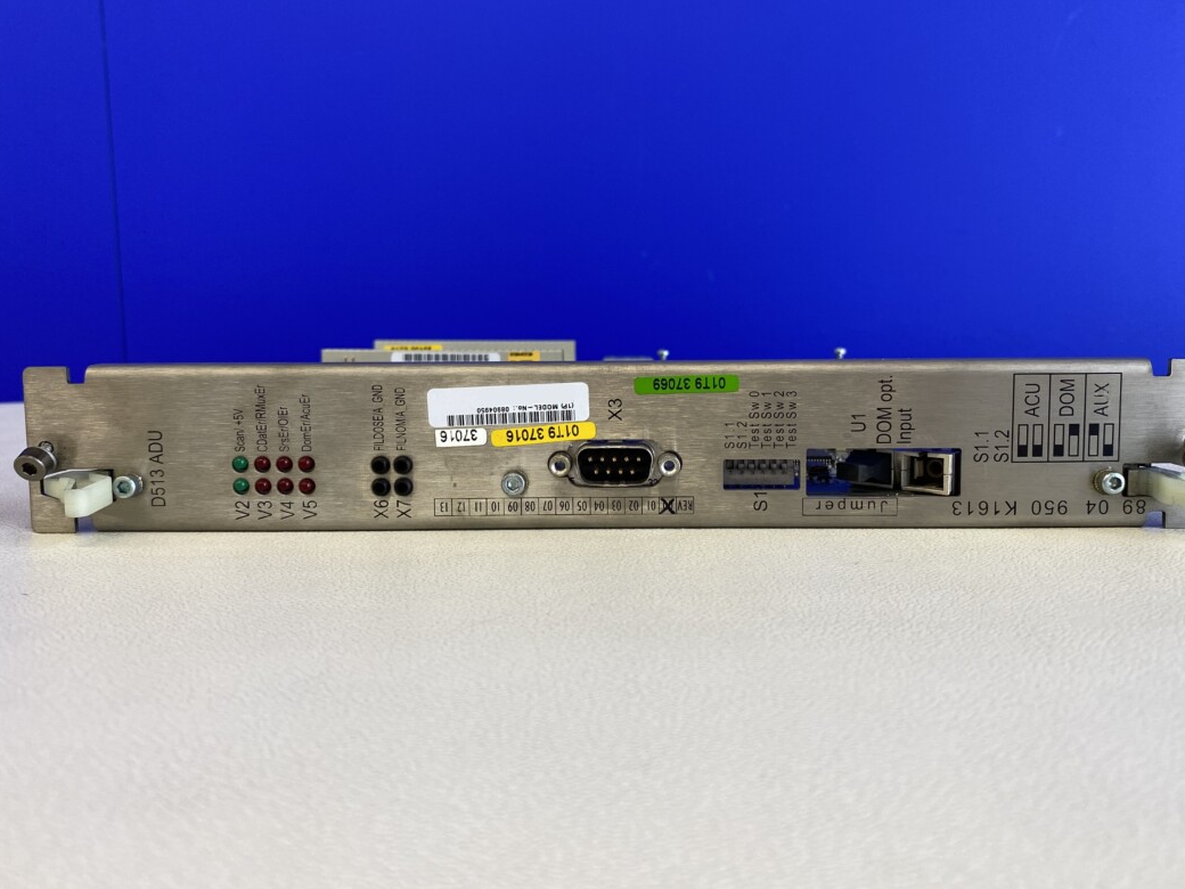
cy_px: 402
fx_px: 1027
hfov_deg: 59.9
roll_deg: +1.5
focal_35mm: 30
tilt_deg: -5.4
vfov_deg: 46.7
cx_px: 626
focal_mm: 4.25
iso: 125
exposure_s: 1/100
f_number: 1.8
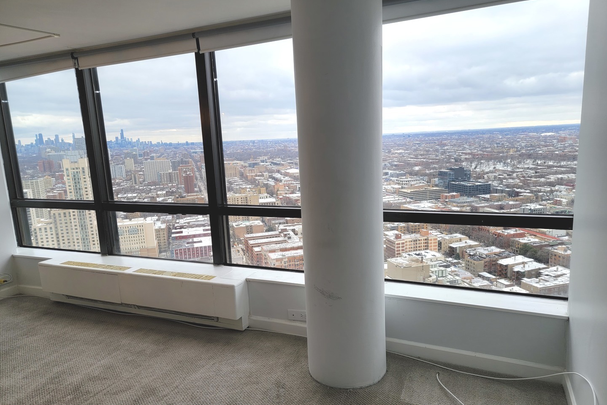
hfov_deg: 71.5
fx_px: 422
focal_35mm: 25
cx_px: 304
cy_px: 206
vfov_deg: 51.3
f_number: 1.8
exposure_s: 1/120
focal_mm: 6.7
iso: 25
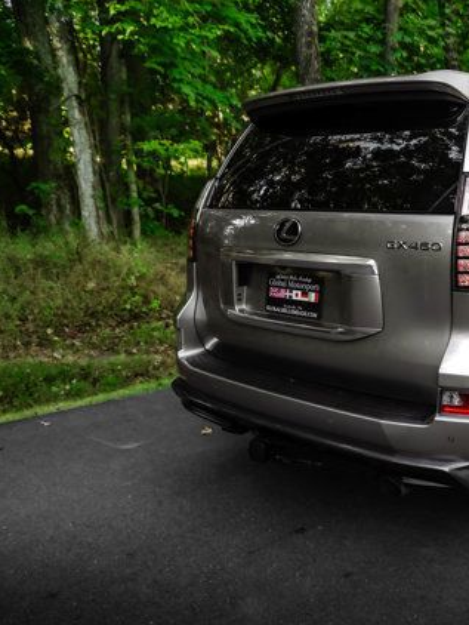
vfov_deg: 52.6
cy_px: 315
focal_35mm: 35
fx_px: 632
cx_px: 425
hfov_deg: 37.9
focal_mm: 24
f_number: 4
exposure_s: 1/320
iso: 640
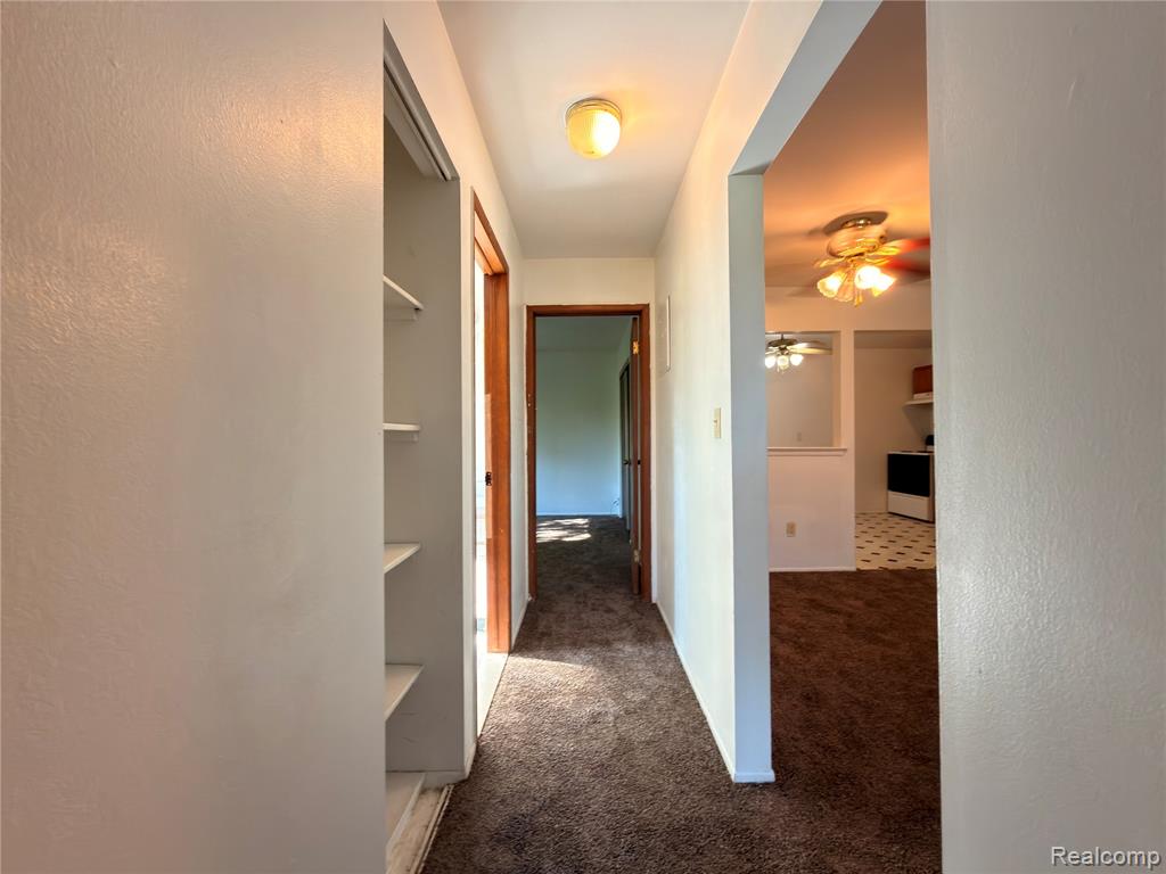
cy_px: 437
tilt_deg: +0.0
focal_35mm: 14
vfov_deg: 85.7
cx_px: 583
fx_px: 472
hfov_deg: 102.1
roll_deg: +0.9
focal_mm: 2.22
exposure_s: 1/30
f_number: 2.2
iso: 100
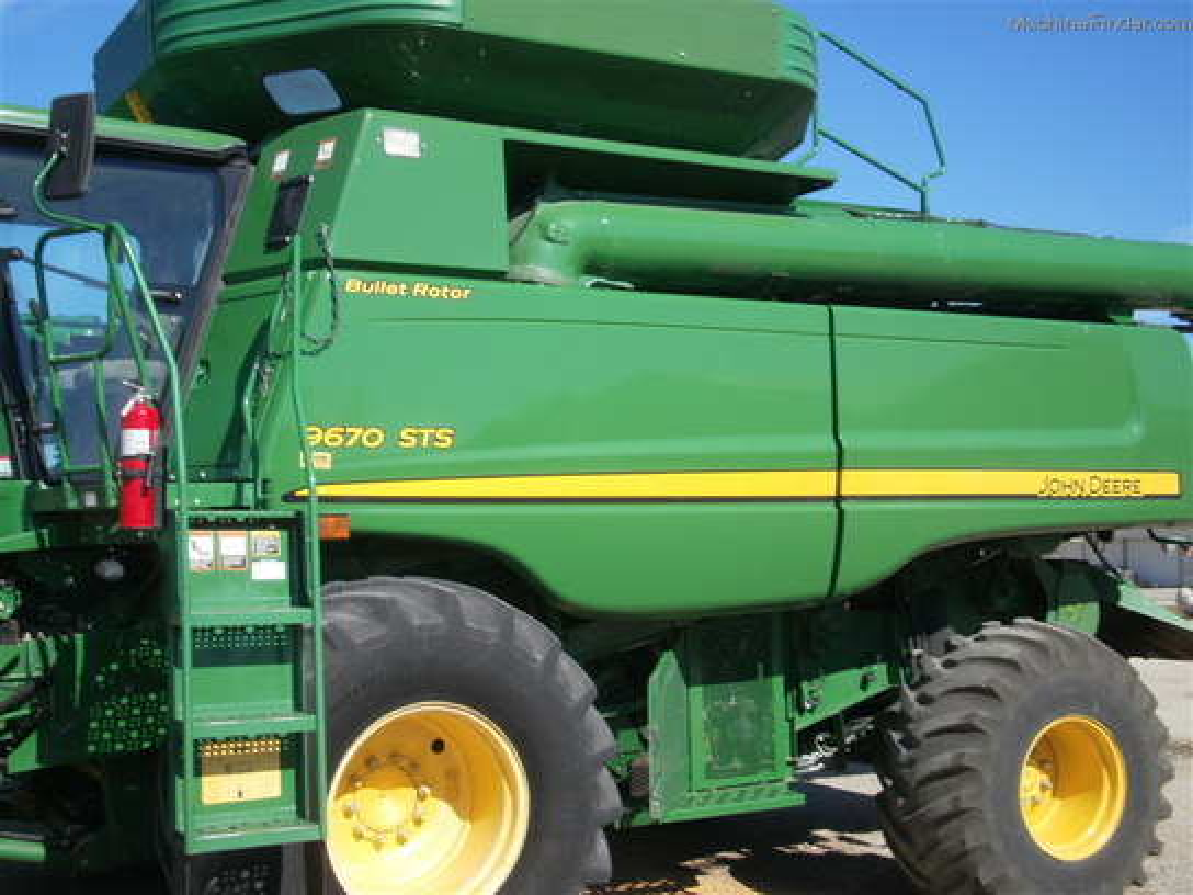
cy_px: 448
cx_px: 596
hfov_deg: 43.9
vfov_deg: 33.6
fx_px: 1482
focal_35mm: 43
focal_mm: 7.61
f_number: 10.1
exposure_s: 1/125
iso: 100
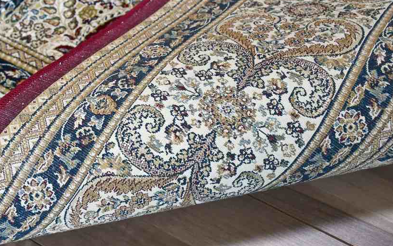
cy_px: 81
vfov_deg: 19.4
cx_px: 89
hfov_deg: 30.0
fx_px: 718
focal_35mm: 67
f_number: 3.8
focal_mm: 24
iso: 800
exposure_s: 1/200
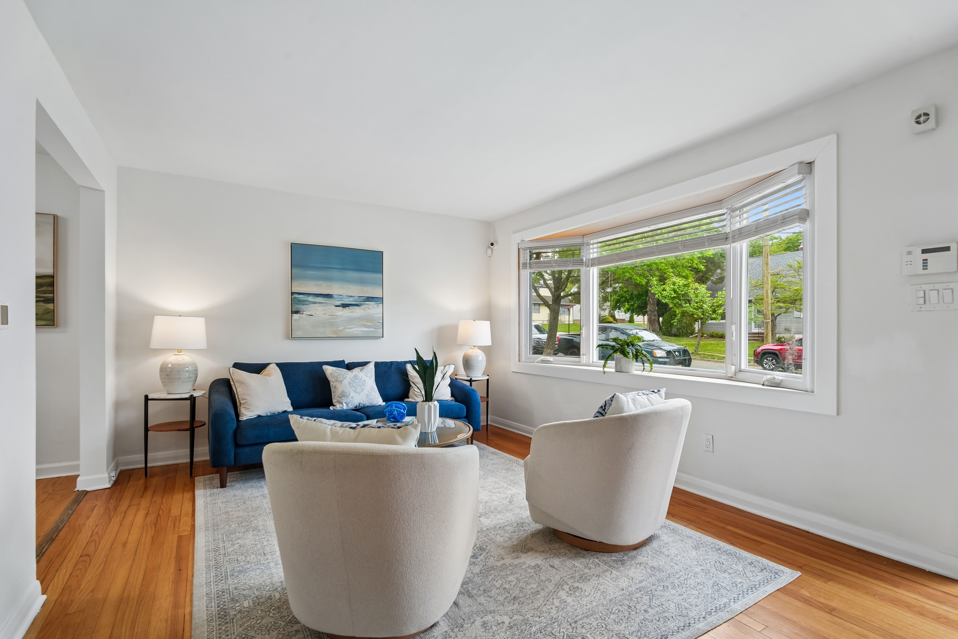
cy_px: 320
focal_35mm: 16
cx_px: 479
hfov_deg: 96.7
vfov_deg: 73.7
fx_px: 426
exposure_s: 1/20
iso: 400
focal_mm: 16
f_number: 8
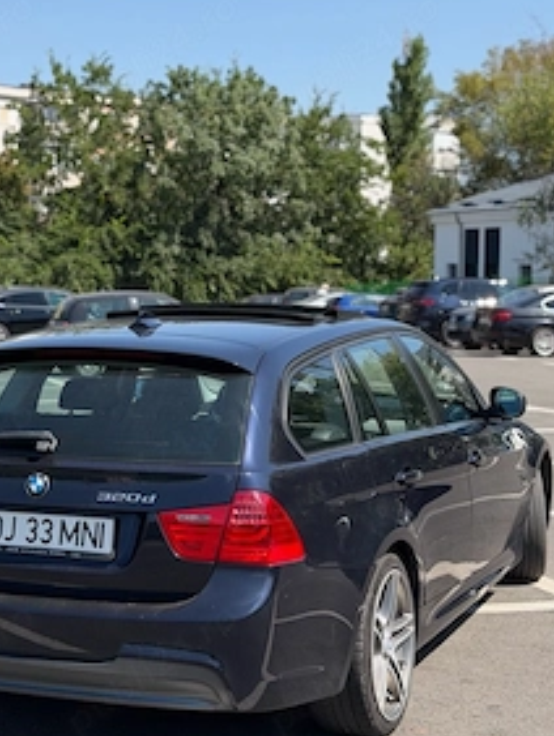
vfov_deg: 28.5
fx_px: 1449
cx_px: 204
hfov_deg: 21.6
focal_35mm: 68
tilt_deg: -1.3
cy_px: 295
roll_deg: -0.8
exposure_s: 1/3378
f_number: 1.78
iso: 64
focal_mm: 6.76
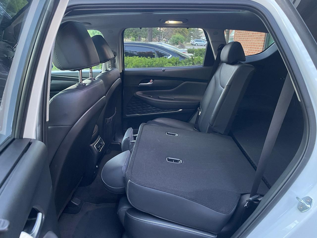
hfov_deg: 67.3
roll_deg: -1.6
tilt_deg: -18.5
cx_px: 158
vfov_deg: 53.1
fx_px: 238
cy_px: 119
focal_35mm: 26
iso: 800
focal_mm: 4.2
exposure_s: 1/30
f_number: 1.6
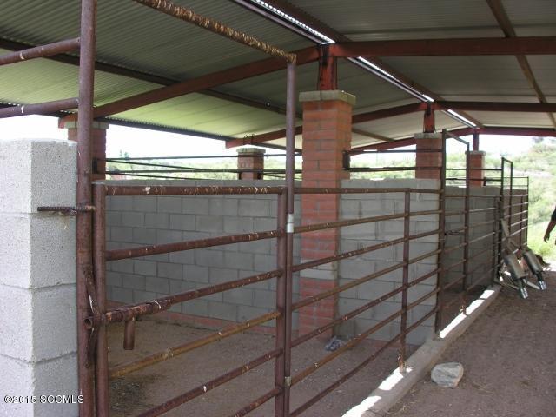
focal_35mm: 35
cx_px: 278
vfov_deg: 40.7
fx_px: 562
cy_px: 208
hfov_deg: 52.6
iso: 50
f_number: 4
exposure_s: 1/94.7
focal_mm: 8.9
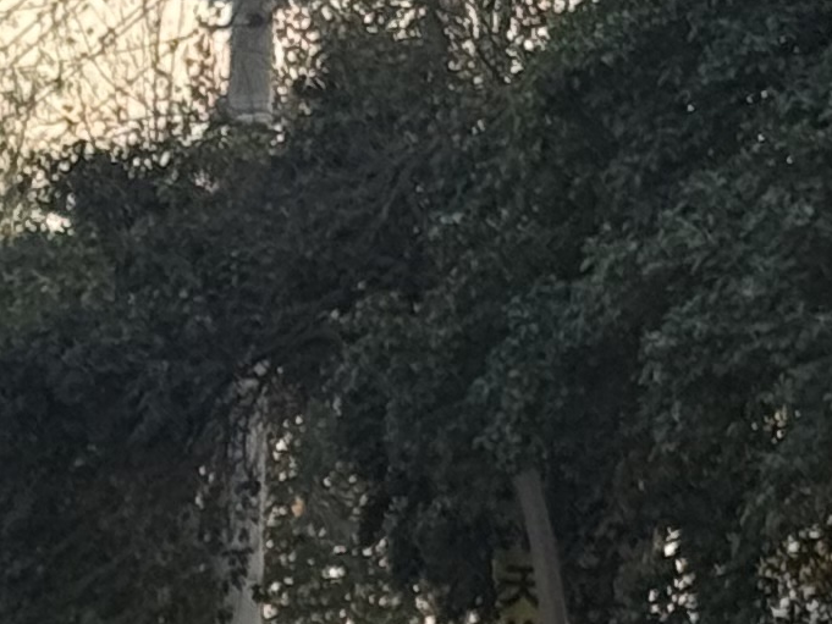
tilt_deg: -4.9
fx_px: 6827
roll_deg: +0.3
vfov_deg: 5.1
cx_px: -1293
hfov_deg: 6.6
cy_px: 1468
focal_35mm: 284
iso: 80
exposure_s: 1/1242
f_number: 1.78
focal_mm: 6.76
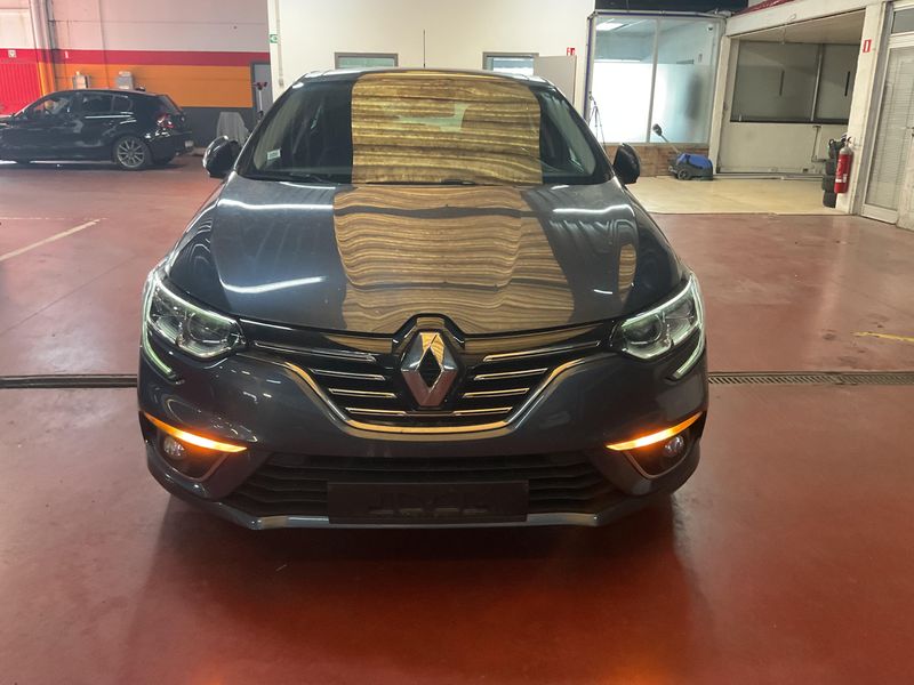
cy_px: 342
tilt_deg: -18.3
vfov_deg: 48.2
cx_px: 457
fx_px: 766
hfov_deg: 61.7
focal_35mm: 29
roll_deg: -1.5
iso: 250
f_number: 1.8
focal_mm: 3
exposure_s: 1/50
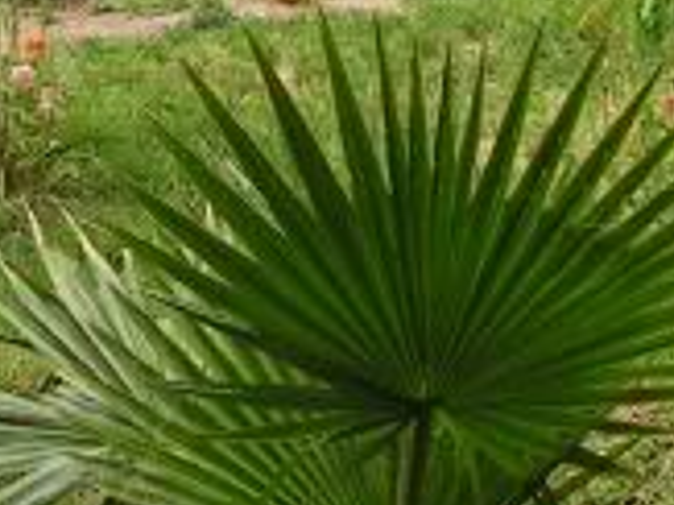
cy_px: -281
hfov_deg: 12.8
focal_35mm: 154
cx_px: 149
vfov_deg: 9.3
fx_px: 2996
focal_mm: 6
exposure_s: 1/400
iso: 64
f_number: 3.2
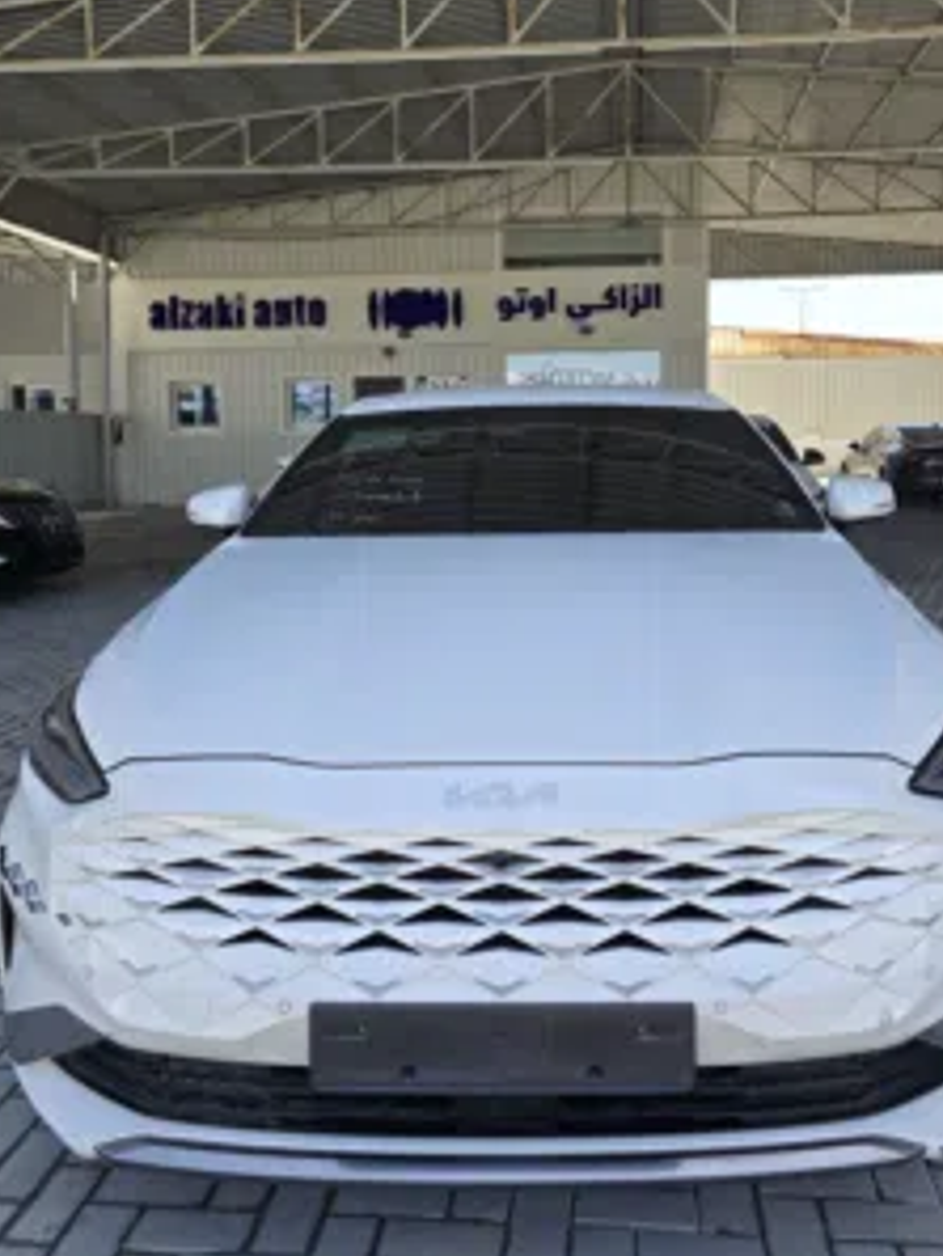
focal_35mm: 31
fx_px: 1125
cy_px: 474
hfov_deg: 45.4
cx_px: 533
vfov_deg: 57.6
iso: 12
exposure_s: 1/207
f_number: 1.7
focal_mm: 6.3
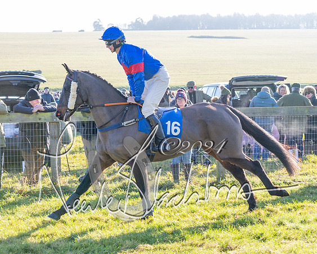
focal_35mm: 101
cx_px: 238
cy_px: 136
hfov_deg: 18.9
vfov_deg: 15.3
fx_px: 945
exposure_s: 1/1000
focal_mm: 47
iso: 640
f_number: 4
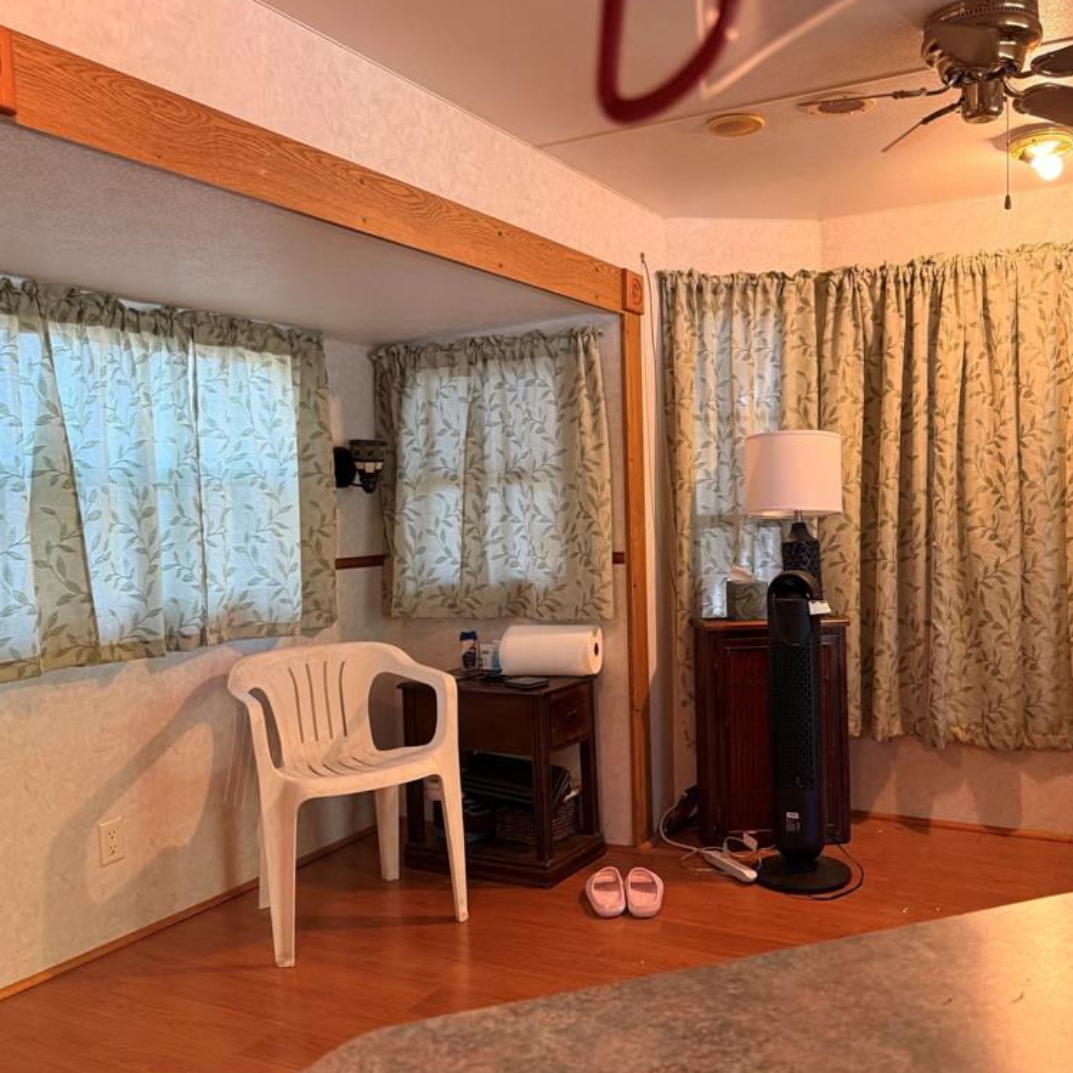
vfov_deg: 55.6
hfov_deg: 55.1
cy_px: 537
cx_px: 656
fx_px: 1017
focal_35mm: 29
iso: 200
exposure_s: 1/60
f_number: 1.78
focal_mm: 6.76
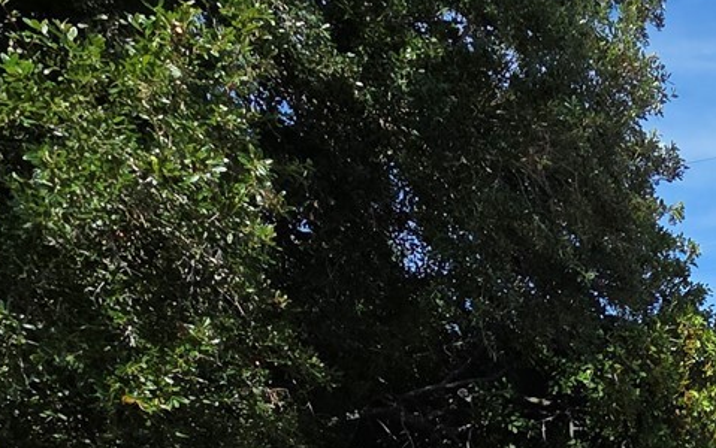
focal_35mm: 46
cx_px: 915
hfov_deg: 33.0
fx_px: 898
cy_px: 715
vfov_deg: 22.0
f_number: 2.2
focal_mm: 2.2
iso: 50
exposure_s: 1/1614
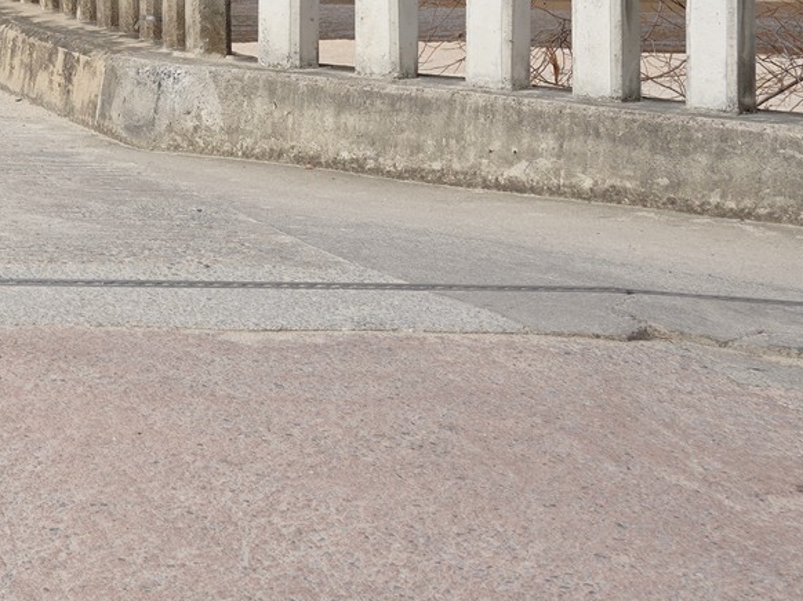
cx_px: -524
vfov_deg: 12.1
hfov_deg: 14.9
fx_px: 2759
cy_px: -197
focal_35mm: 119
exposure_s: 1/100
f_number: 10
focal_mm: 36
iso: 100
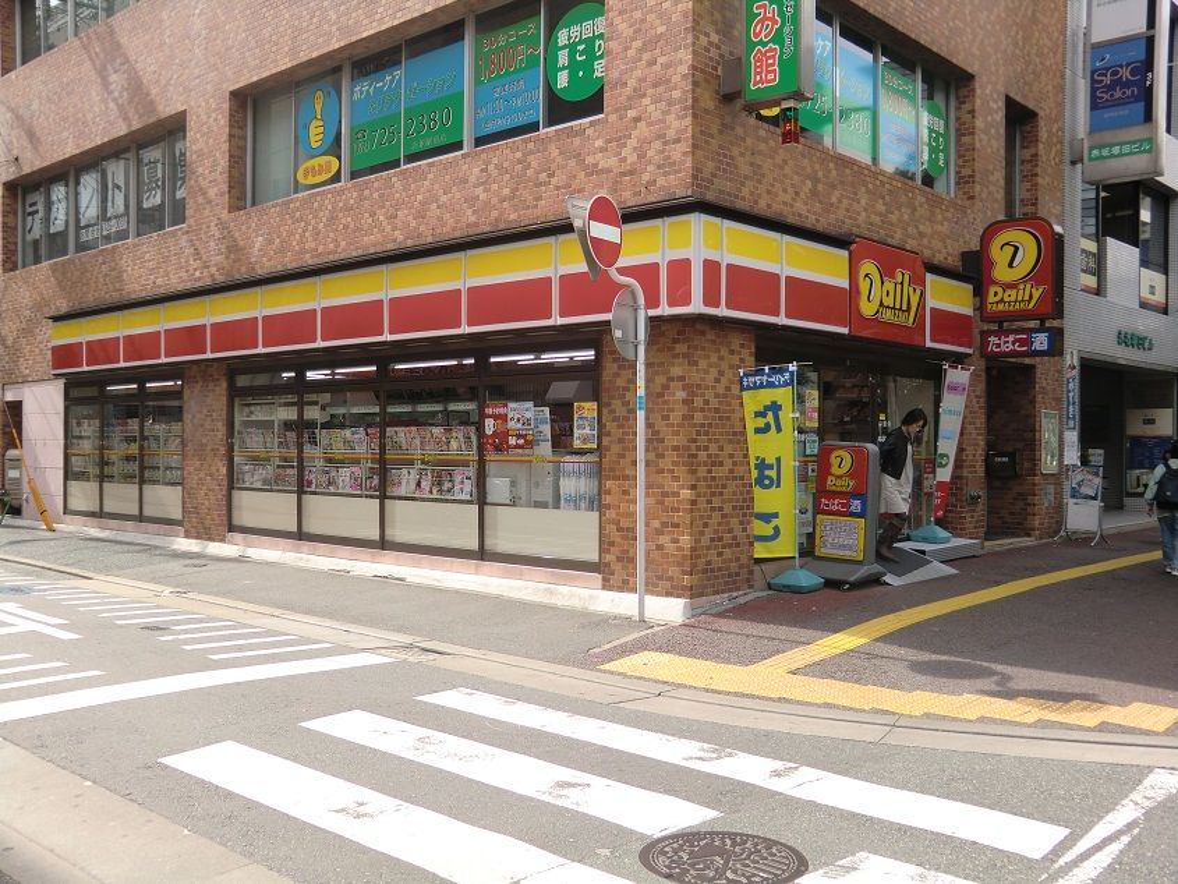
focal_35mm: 34
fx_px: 1157
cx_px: 589
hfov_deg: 54.0
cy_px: 442
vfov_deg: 41.8
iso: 64
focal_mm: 6.1
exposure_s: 1/250
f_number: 3.6
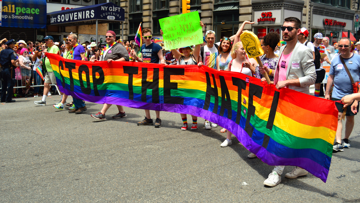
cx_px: 180
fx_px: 363
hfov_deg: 52.8
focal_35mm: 38
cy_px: 83
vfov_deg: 31.1
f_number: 5
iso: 200
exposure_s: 1/200
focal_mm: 24
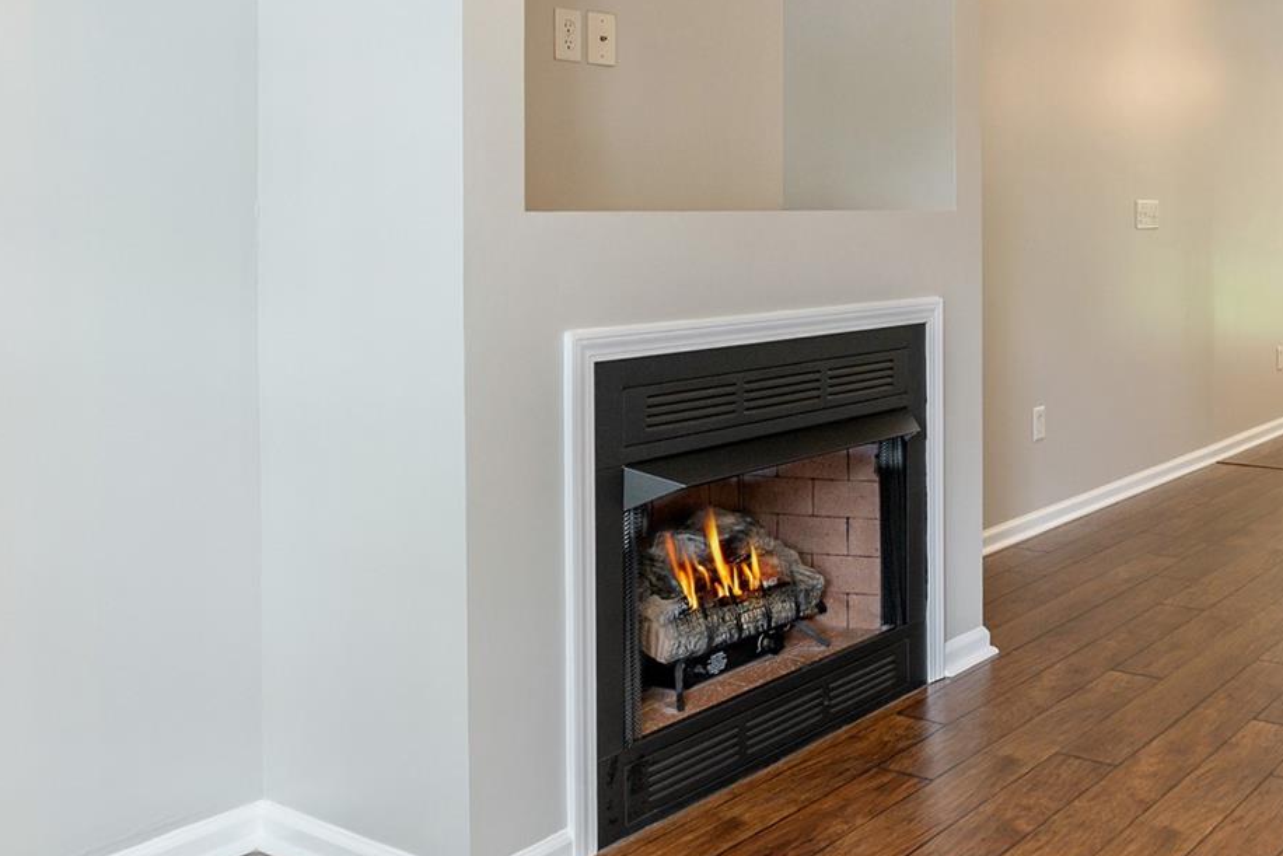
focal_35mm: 38
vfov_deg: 34.6
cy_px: 255
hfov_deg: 45.8
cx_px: 1158
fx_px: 1354
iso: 320
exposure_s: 1/20
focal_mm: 17
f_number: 7.1
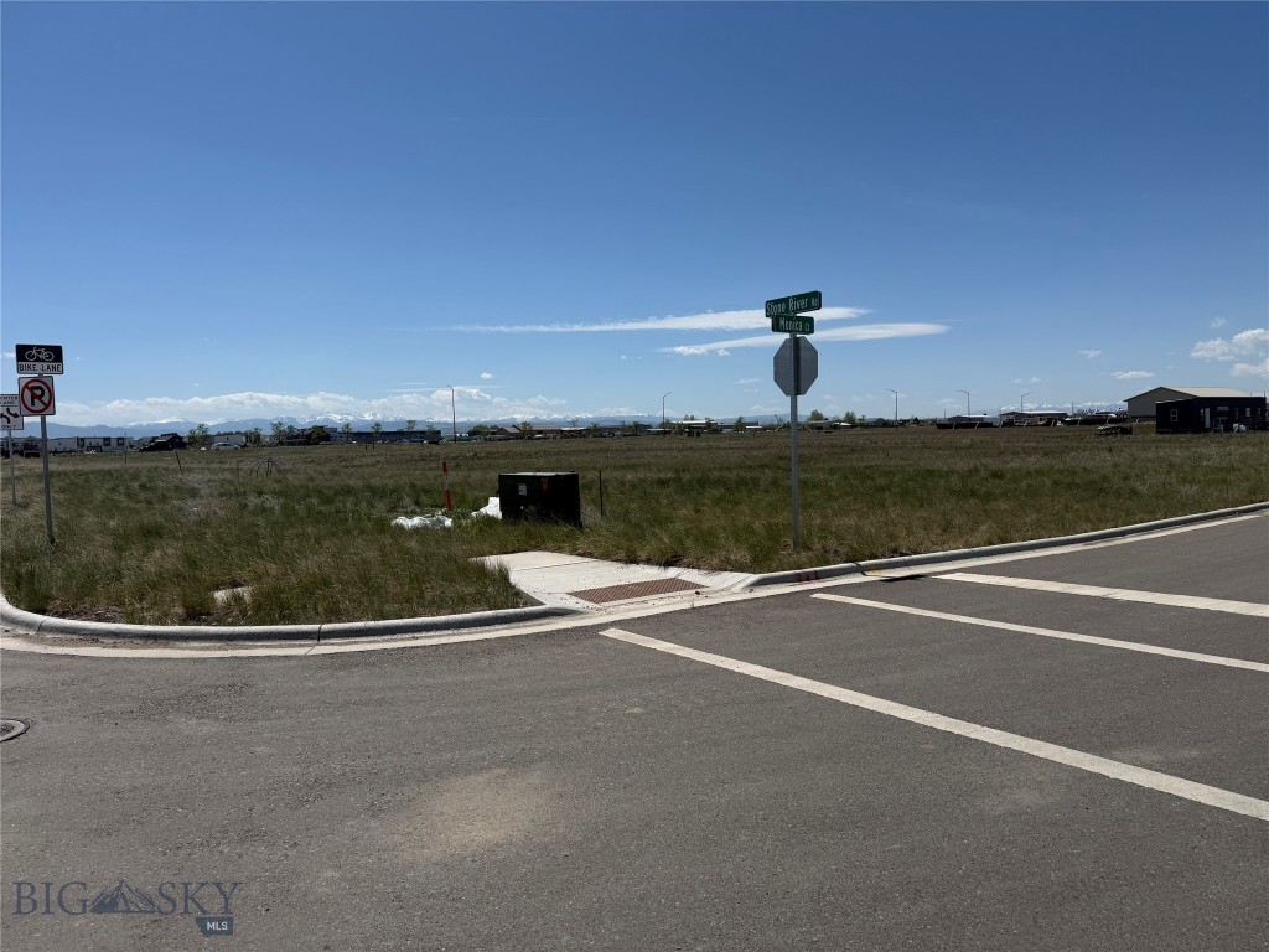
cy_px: 476
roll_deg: +2.9
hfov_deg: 71.6
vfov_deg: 56.8
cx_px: 634
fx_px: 880
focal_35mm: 24
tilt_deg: -4.3
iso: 80
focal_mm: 6.76
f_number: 1.78
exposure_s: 1/10309
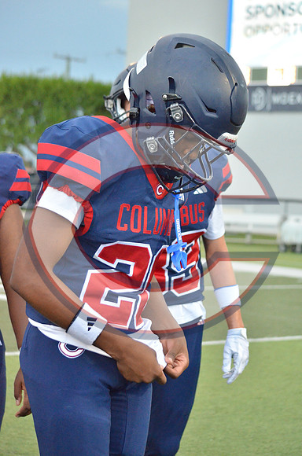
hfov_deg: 14.6
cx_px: 151
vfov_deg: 22.0
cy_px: 228
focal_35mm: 93
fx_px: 1176
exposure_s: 1/500
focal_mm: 62
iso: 4000
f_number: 4.5
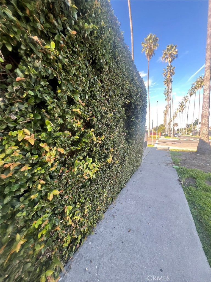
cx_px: 106
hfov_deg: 89.9
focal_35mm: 13
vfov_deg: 106.2
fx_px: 106
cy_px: 141
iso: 32
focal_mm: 1.57
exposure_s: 1/99
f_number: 1.8
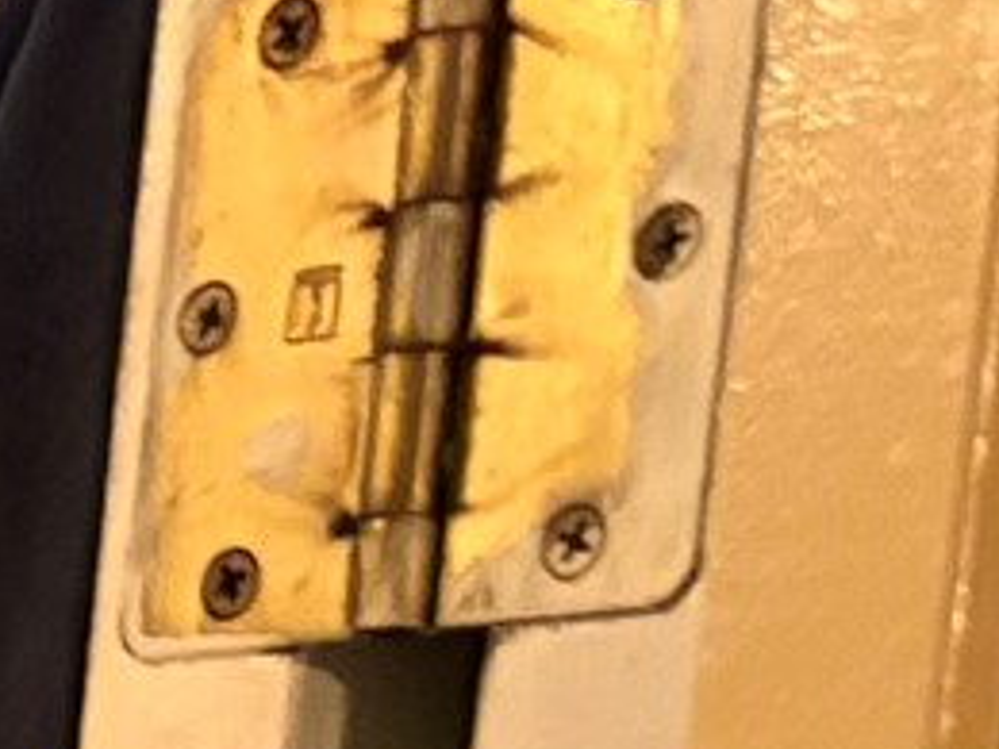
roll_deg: -1.8
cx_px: -1883
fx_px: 5541
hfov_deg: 8.7
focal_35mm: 192
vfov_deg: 6.8
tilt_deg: -10.5
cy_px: 2466
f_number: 1.6
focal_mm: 5.96
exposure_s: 1/30
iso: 800
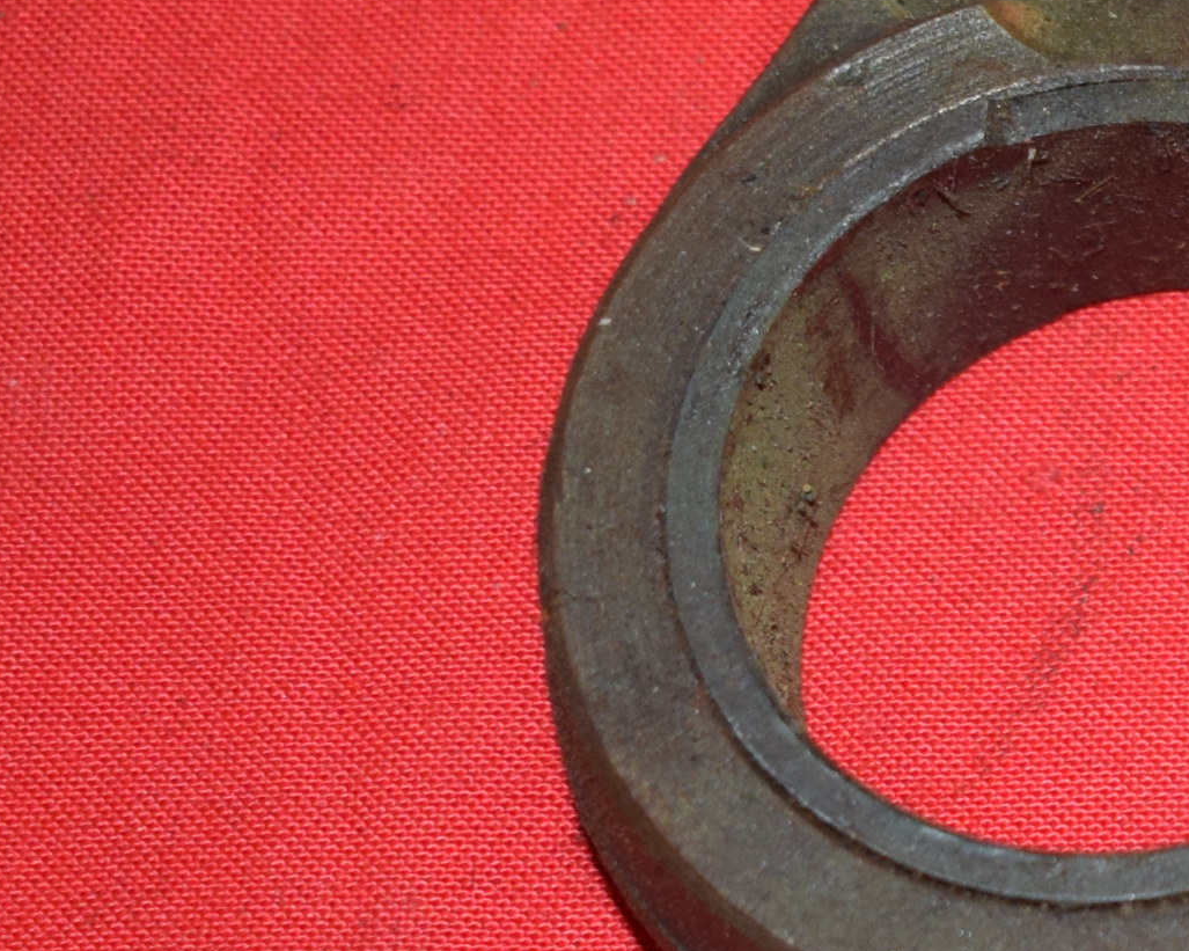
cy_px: 608
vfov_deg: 8.3
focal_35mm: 185
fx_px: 6508
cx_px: 2164
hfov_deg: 9.9
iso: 640
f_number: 5
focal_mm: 30
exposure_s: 1/100
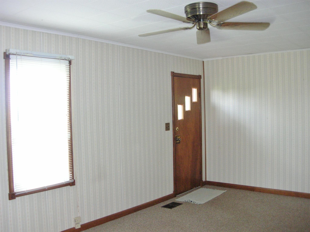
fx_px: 322
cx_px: 155
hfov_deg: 51.4
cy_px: 116
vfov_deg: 39.6
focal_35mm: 36
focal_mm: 6
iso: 133
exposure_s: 1/26
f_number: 2.7
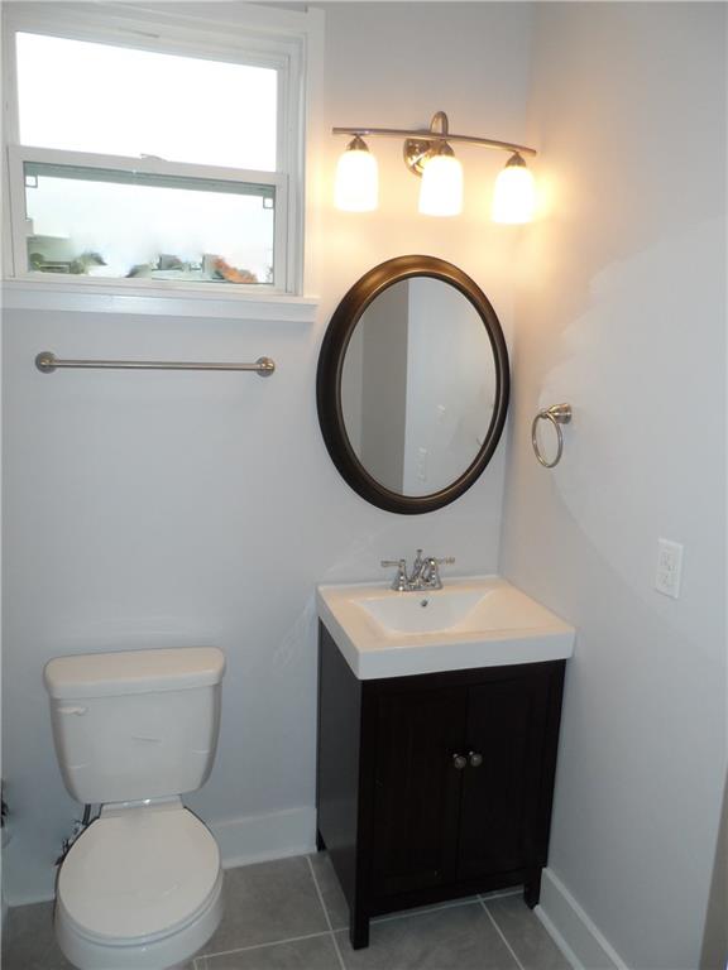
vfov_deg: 71.6
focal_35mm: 24
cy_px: 485
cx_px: 364
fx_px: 673
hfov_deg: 56.8
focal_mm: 4
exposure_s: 1/90
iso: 100
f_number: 3.2
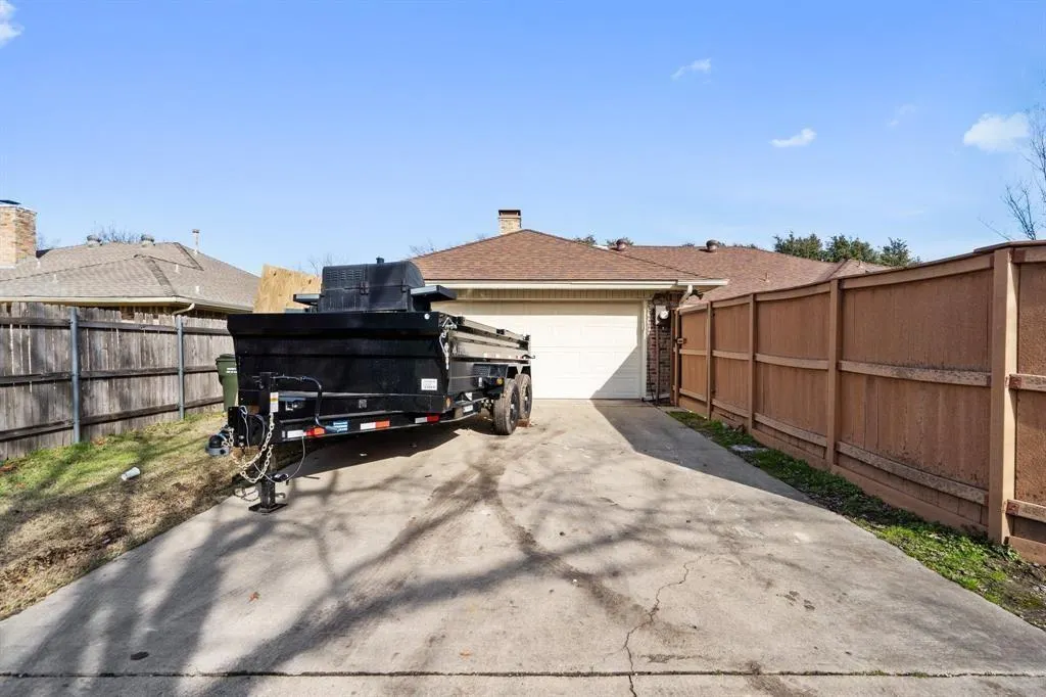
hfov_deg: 96.8
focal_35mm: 16
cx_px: 523
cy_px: 348
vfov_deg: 73.7
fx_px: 465
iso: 320
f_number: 8
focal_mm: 16
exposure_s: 1/750
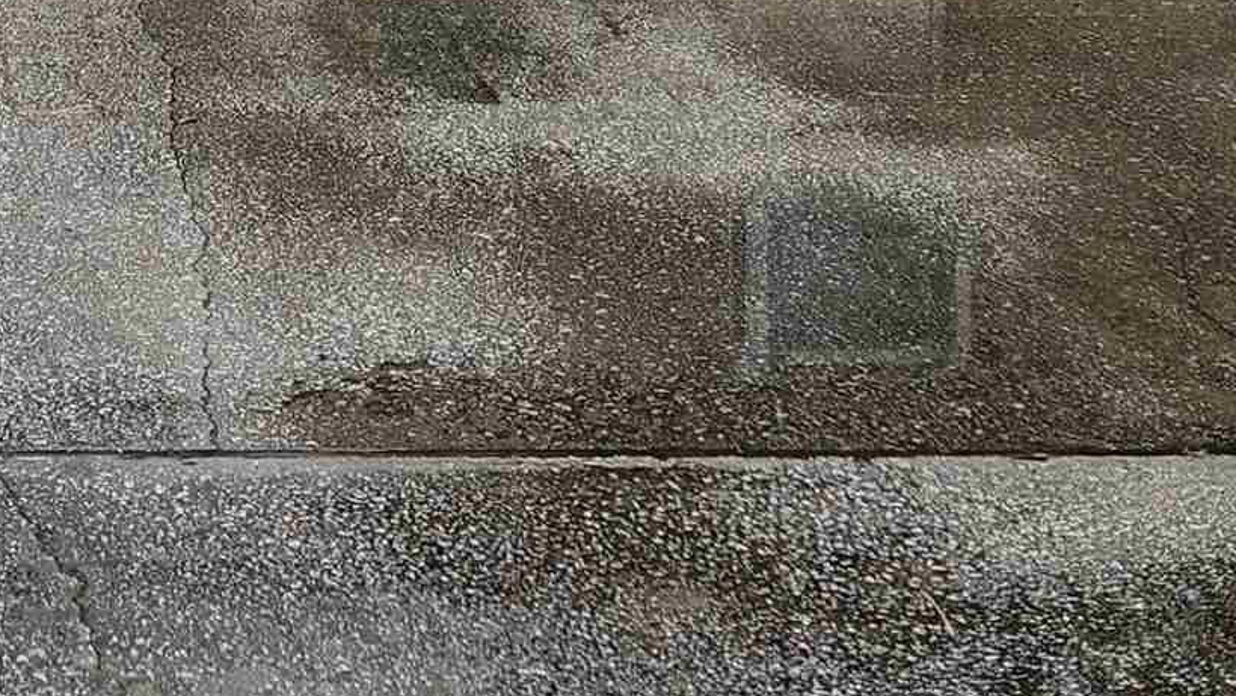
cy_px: -599
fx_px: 3081
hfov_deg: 22.1
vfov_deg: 11.8
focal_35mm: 94
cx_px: 113
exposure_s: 1/297
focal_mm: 5.4
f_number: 1.8
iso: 20
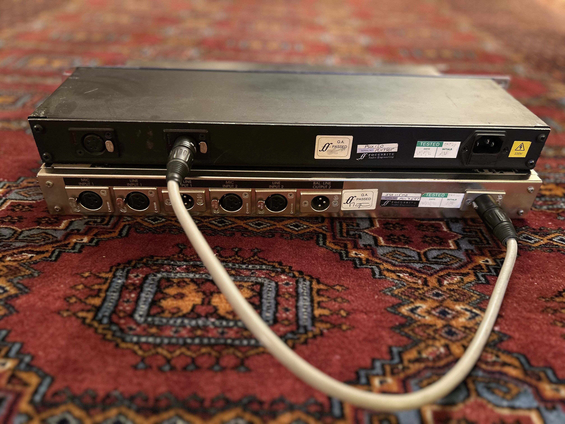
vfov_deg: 53.1
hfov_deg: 67.3
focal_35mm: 26
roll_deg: -3.2
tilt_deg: -35.6
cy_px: 212
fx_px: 424
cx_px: 282
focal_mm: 5.7
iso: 800
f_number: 1.5
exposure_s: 1/25
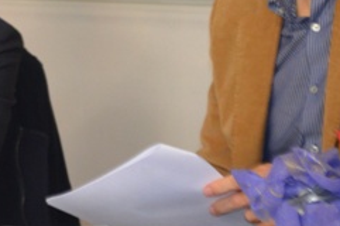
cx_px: 48
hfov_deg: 9.9
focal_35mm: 207
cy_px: -23
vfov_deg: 6.6
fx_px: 1952
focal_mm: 52
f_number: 5.6
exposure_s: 1/60
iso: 2200
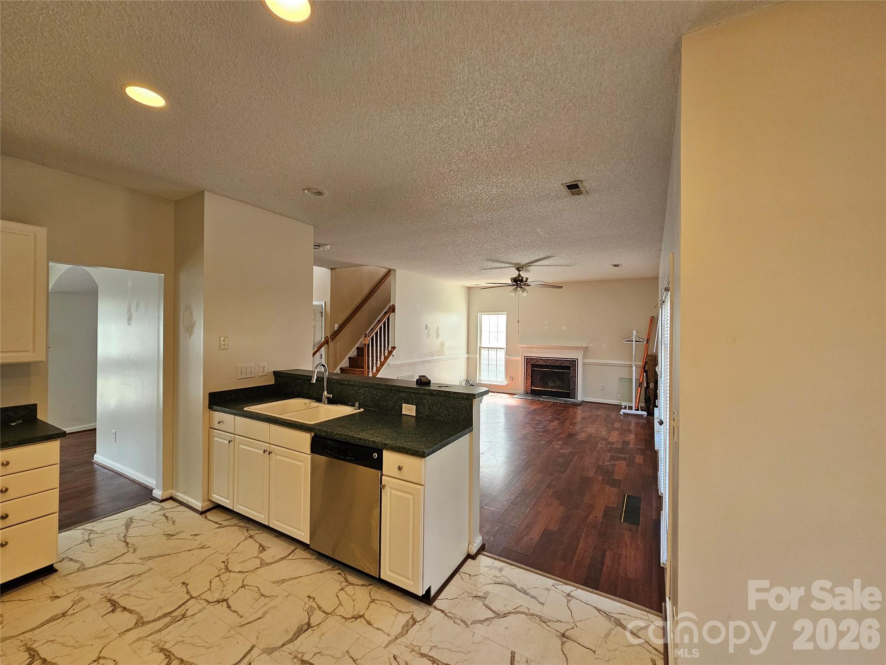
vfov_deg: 89.9
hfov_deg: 106.2
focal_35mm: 13
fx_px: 333
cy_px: 332
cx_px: 443
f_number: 2.2
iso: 125
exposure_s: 1/60
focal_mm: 2.2
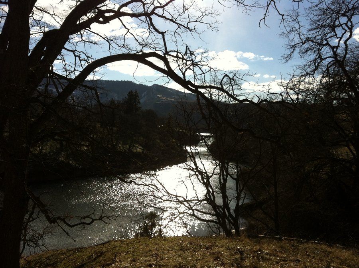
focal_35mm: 35
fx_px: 362
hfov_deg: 52.7
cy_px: 134
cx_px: 180
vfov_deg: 40.6
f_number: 2.8
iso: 80
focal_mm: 3.85
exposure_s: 1/2320
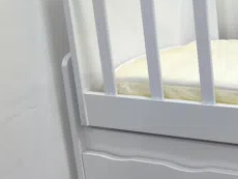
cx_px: 294
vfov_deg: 22.7
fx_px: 440
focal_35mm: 64
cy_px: 42
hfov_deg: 26.5
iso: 800
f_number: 1.65
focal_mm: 6.14
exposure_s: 1/99.9
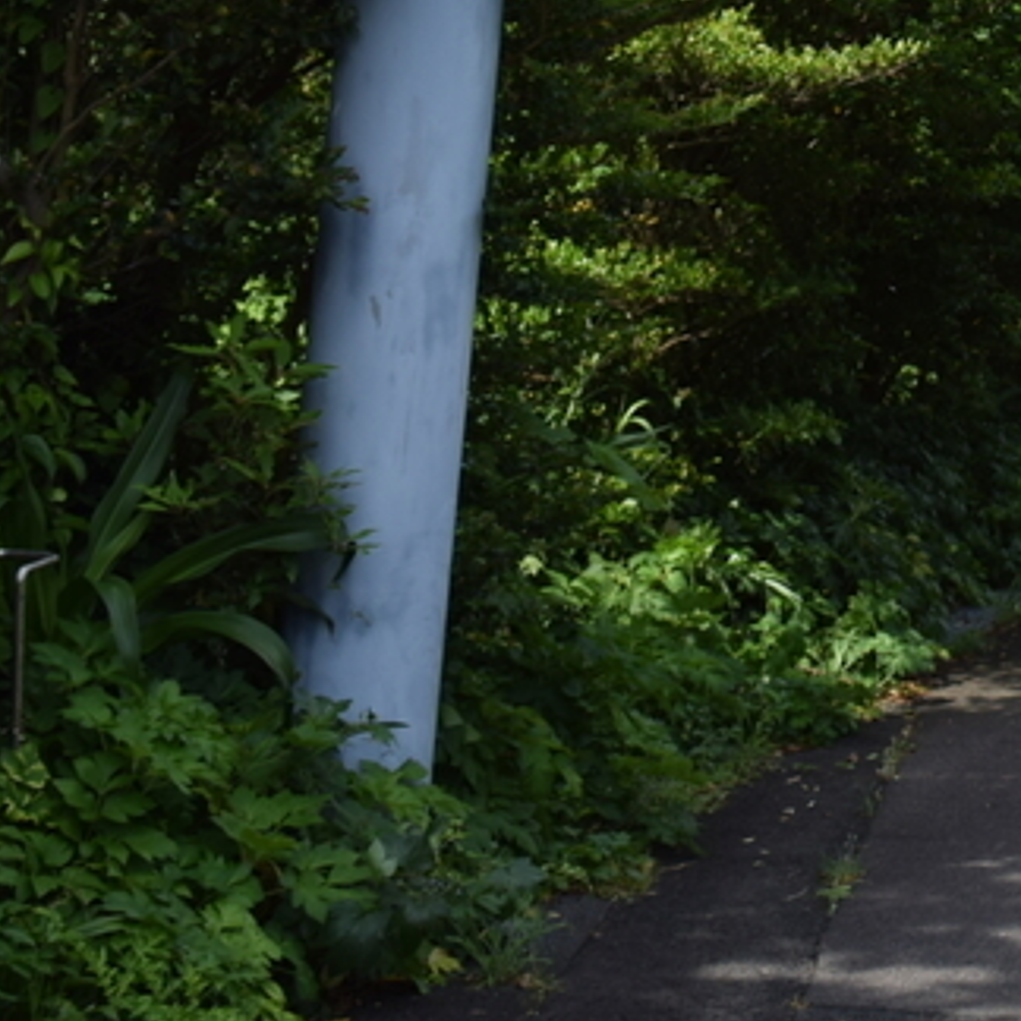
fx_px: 3470
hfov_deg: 15.8
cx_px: 1383
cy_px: -95
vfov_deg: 16.3
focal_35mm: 104
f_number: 5.6
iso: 100
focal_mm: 22
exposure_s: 1/500
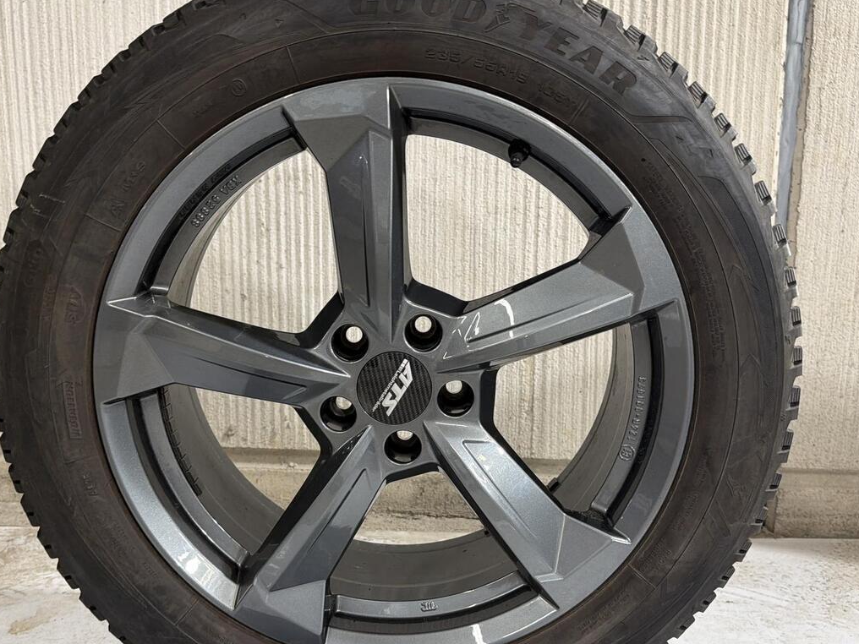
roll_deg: +0.6
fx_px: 844
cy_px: 371
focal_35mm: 34
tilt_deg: -9.0
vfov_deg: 41.7
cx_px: 408
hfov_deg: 53.9
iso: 125
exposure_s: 1/50
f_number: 1.78
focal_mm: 6.76
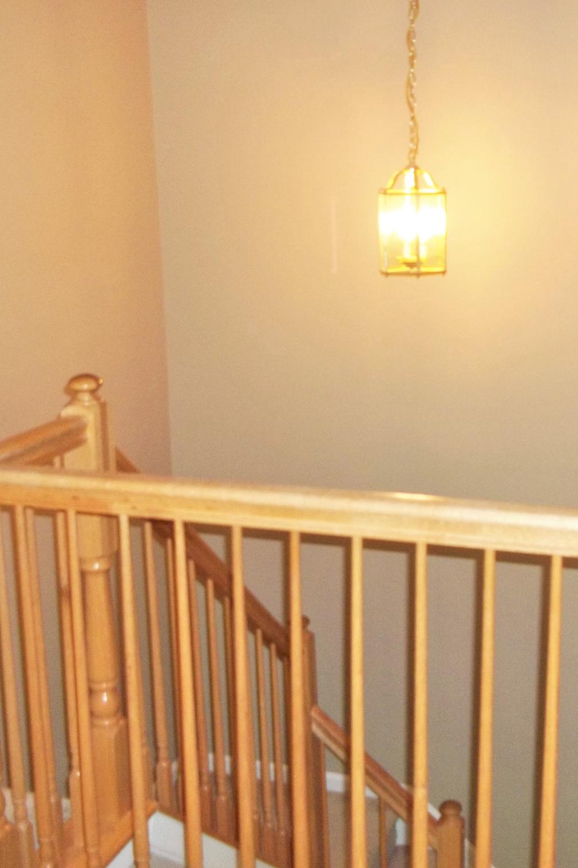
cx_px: 349
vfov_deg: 43.6
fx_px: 1084
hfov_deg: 29.8
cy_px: 438
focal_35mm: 45
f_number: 2.9
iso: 160
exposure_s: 1/30
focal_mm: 5.7
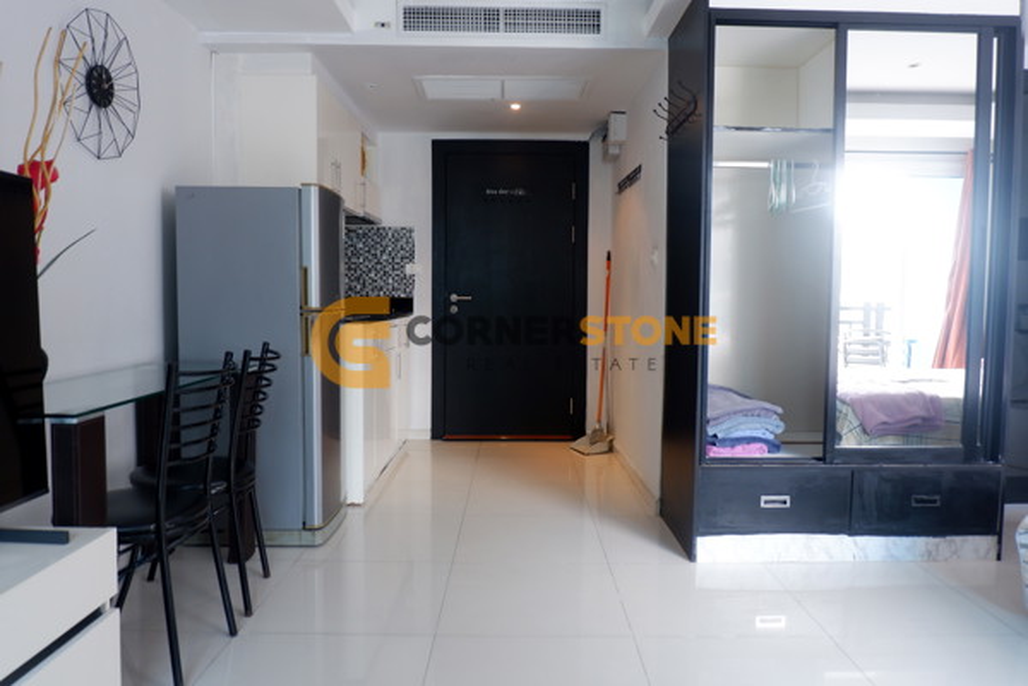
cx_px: 514
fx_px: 685
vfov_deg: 53.1
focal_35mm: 24
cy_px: 343
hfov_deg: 73.7
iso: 400
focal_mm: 16
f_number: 3.5
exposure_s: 1/34
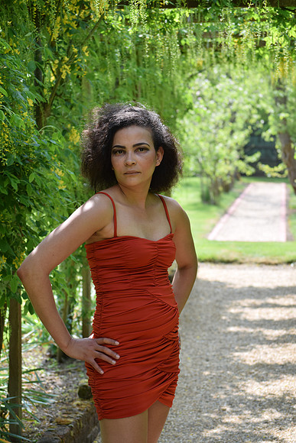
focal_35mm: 102
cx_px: 148
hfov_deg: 13.4
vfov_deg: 20.0
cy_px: 222
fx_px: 1257
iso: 100
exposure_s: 1/200
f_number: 5.6
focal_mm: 68
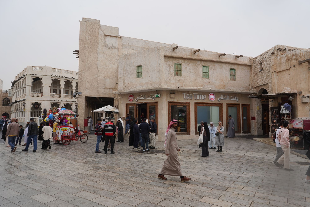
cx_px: 155
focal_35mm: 24
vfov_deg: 53.1
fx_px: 207
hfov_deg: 73.7
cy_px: 104
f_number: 16
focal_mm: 24
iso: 400
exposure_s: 1/100
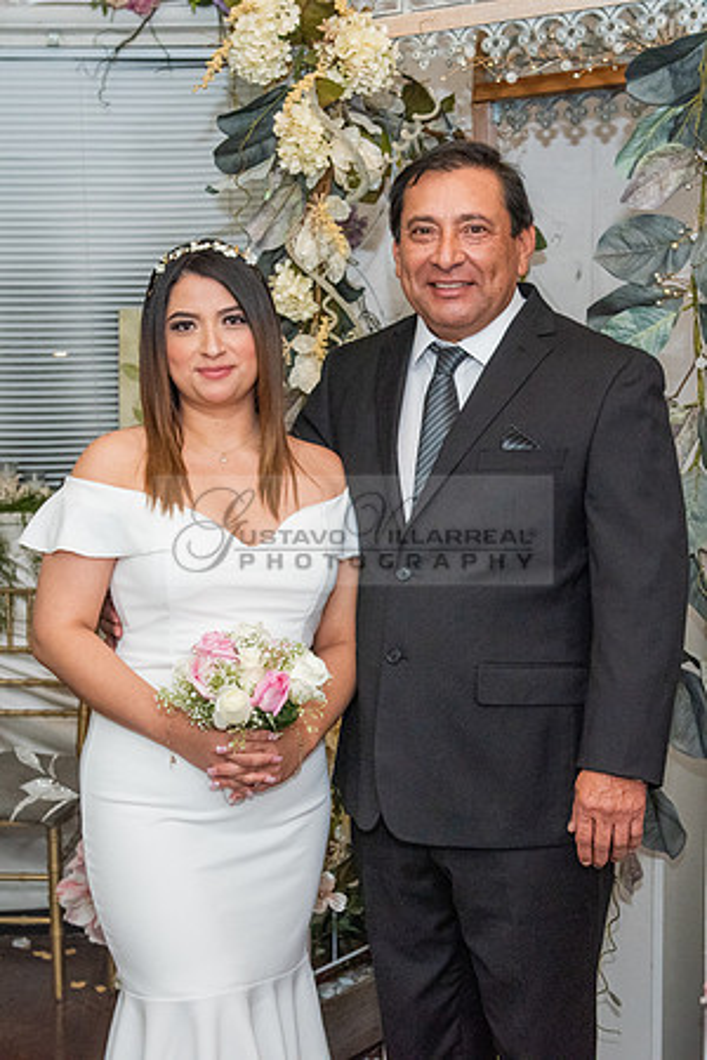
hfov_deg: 23.8
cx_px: 397
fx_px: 1678
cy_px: 530
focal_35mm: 57
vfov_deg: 35.1
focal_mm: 38
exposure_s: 1/200
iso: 1600
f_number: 4.5
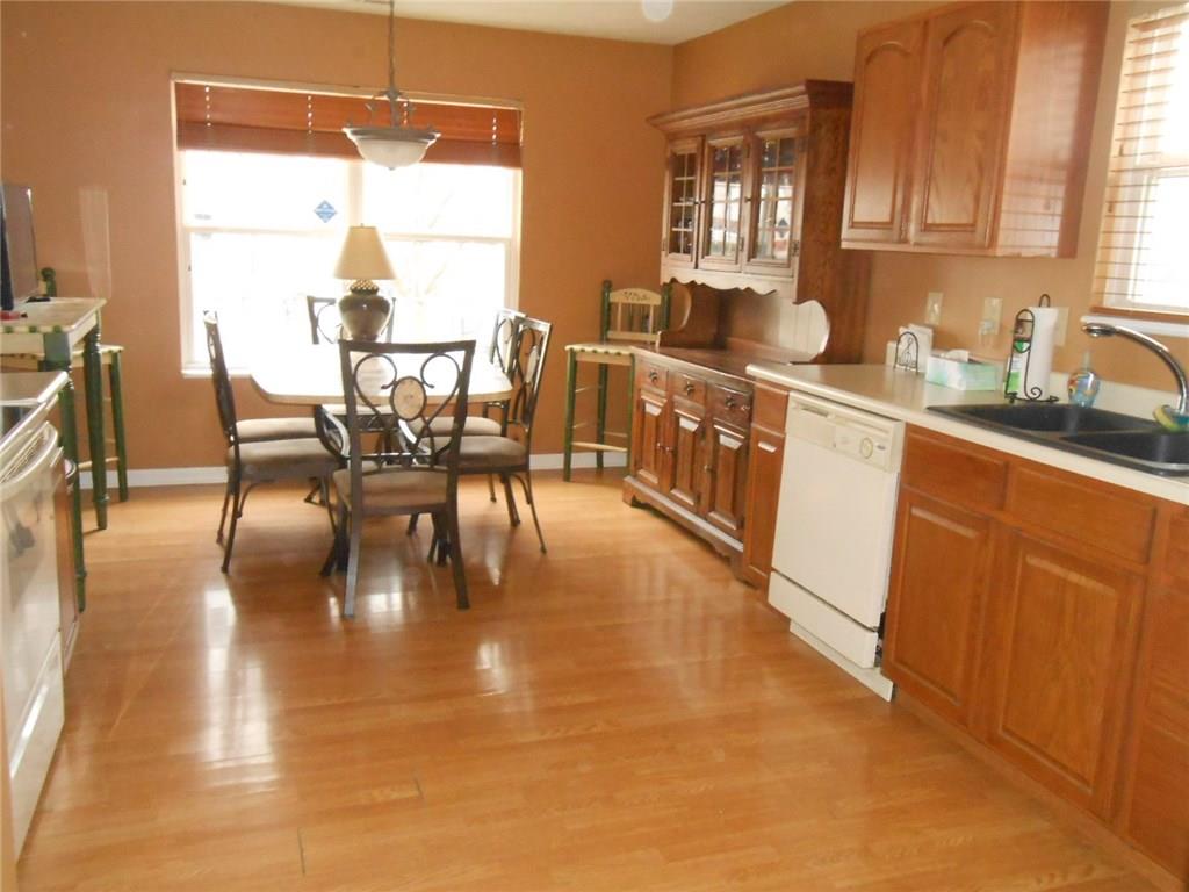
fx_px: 1030
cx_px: 594
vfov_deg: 46.8
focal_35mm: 30
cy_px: 446
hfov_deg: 60.0
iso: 800
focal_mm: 5.3
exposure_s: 1/25
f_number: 3.8
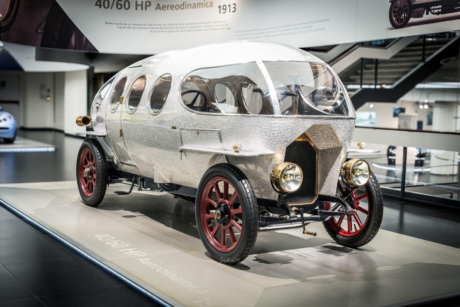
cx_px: 230
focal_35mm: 48
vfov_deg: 28.1
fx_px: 614
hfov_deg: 41.1
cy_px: 154
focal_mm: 48
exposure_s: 1/50
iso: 1600
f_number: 5
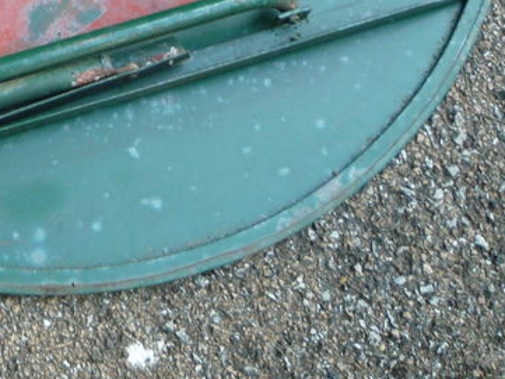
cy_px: -92
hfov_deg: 22.0
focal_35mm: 83
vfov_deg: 16.9
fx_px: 1211
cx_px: -80
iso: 160
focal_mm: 5.2
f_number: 3.3
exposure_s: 1/30
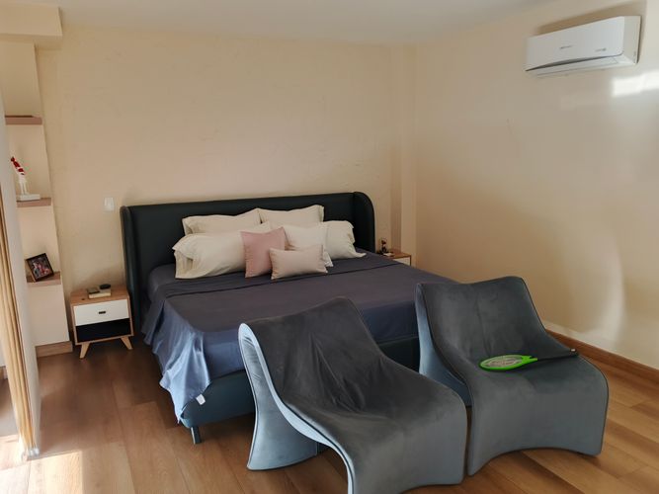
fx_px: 514
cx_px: 330
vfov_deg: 51.3
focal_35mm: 27
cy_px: 247
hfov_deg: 65.3
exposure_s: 1/60
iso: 451
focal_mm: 4.09
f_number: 1.6
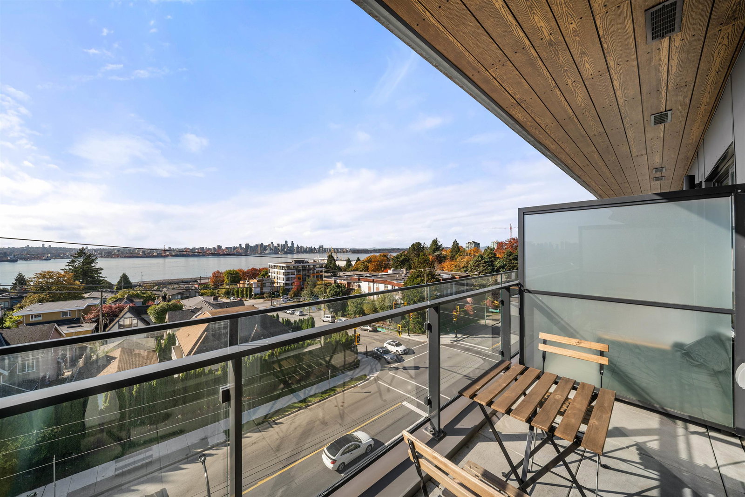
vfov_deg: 90.0
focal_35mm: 12
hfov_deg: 112.6
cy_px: 248
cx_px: 372
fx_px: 248
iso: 100
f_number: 7.1
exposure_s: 1/320
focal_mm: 12
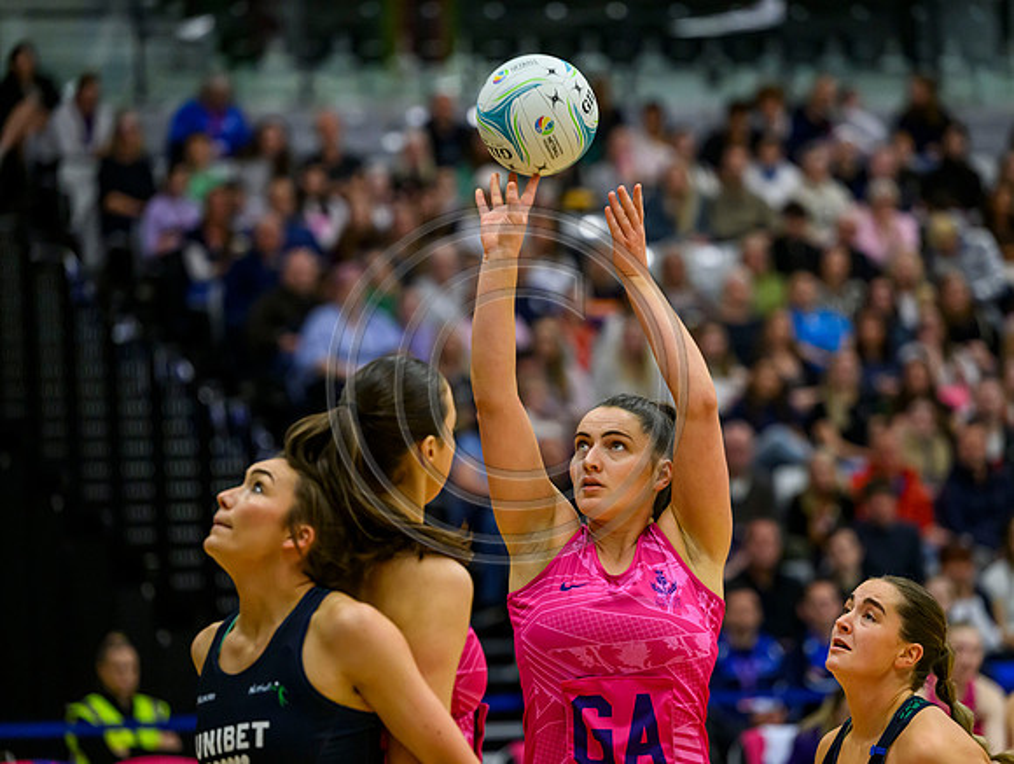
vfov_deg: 8.3
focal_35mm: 178
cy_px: 371
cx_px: 559
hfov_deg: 11.1
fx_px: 5236
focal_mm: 160
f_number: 3.2
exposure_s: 1/1250
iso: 5000
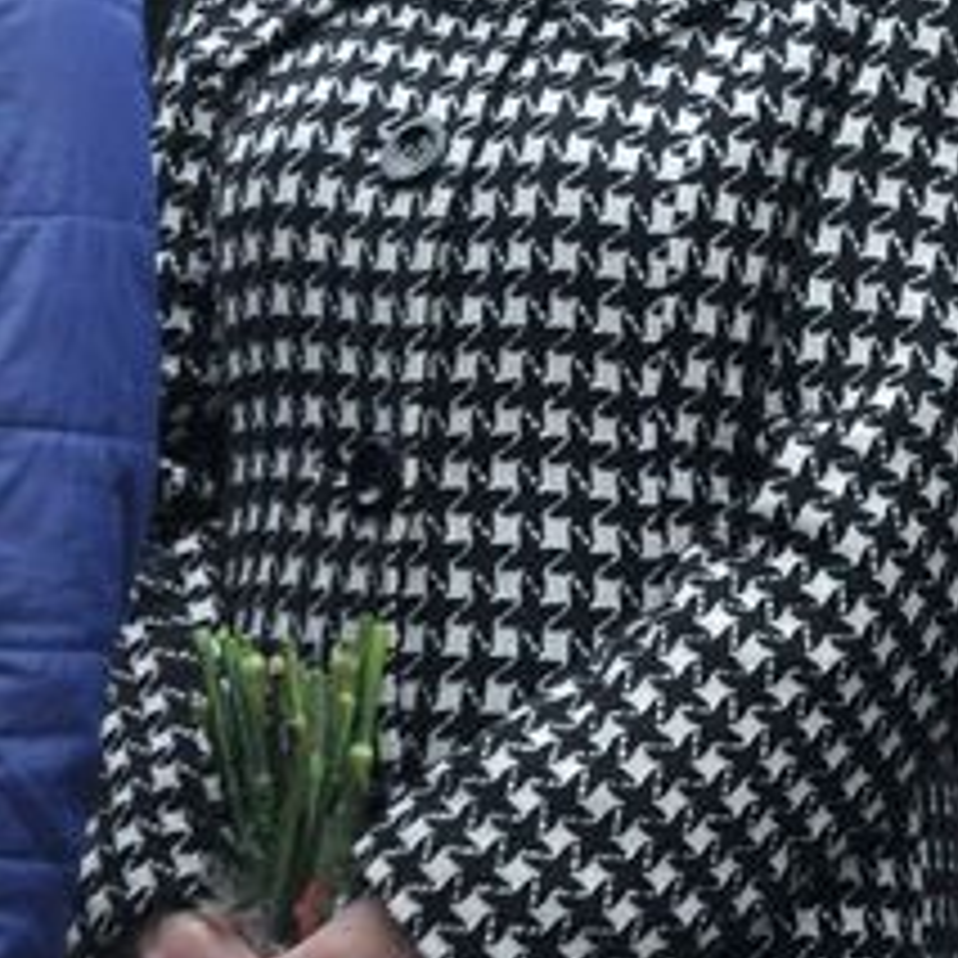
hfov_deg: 5.2
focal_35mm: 336
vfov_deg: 5.2
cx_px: 607
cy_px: -133
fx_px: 10520
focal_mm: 66
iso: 1600
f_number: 5.6
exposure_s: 1/500
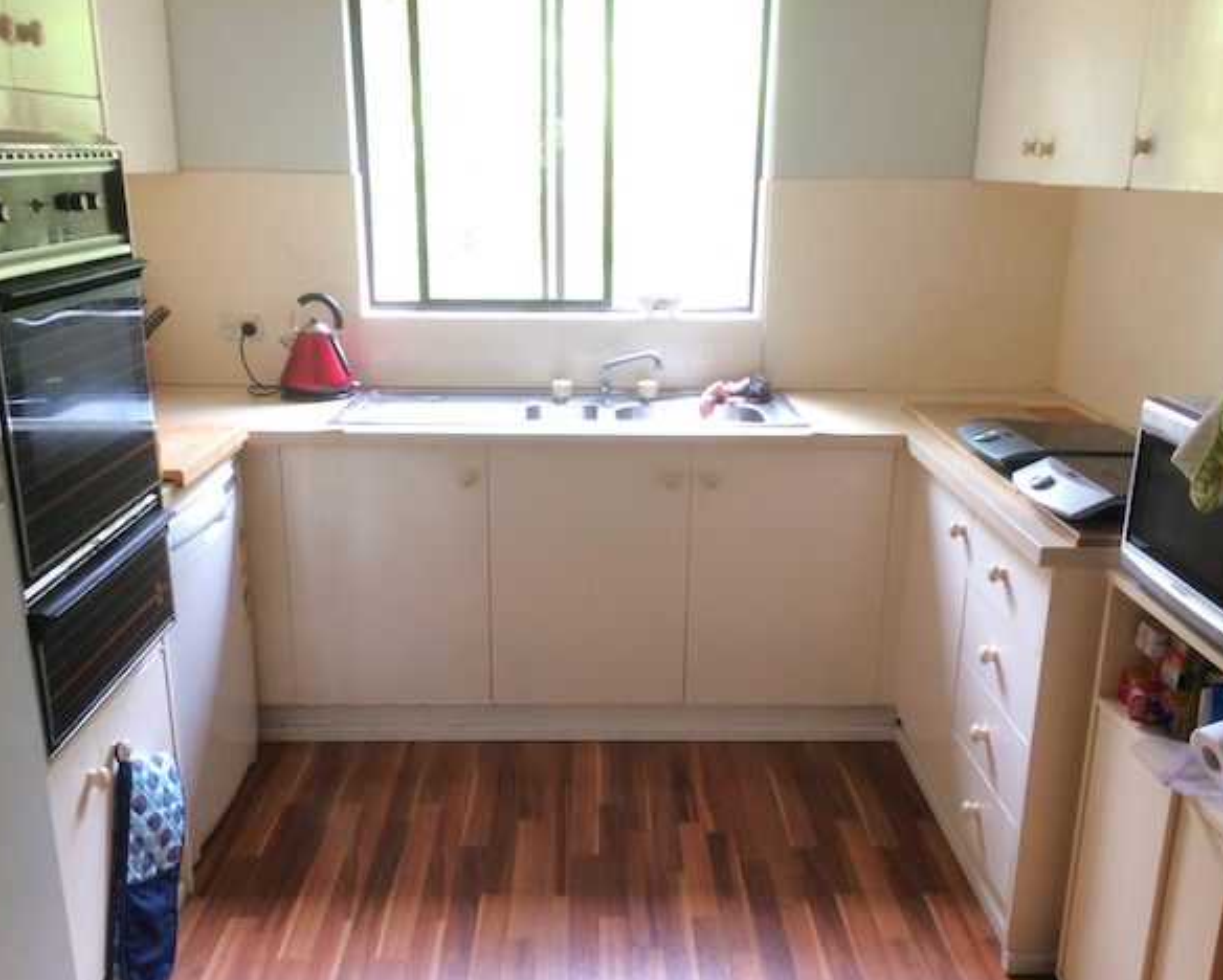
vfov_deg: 47.2
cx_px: 616
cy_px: 494
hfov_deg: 57.1
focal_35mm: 31
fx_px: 1123
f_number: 2.2
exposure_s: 1/33
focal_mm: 4.15
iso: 125
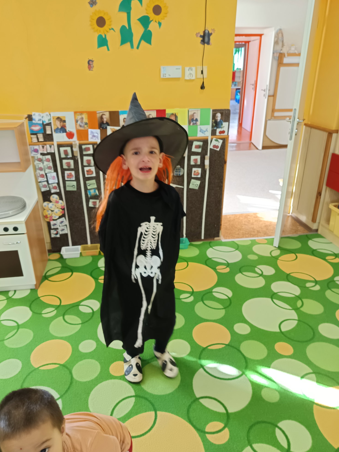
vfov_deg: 67.3
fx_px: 339
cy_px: 231
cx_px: 159
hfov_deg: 53.0
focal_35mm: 26
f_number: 1.7
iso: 425
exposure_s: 1/50
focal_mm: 5.31
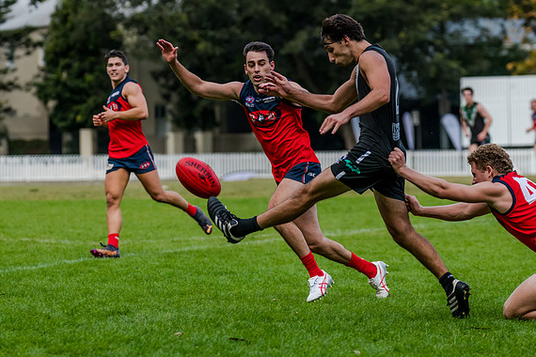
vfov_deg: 6.3
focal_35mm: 219
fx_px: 3260
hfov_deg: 9.4
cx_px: 260
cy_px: 172
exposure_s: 1/1600
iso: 800
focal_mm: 210
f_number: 5.6
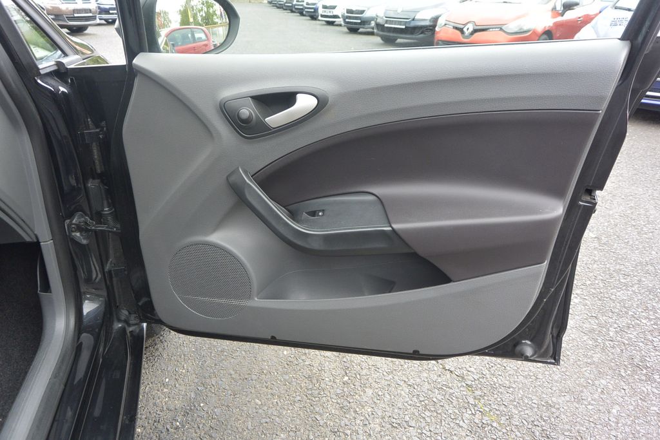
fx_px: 495
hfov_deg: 67.4
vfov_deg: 47.9
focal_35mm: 27
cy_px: 220
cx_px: 330
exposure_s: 1/200
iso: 200
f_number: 3.5
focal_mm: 10
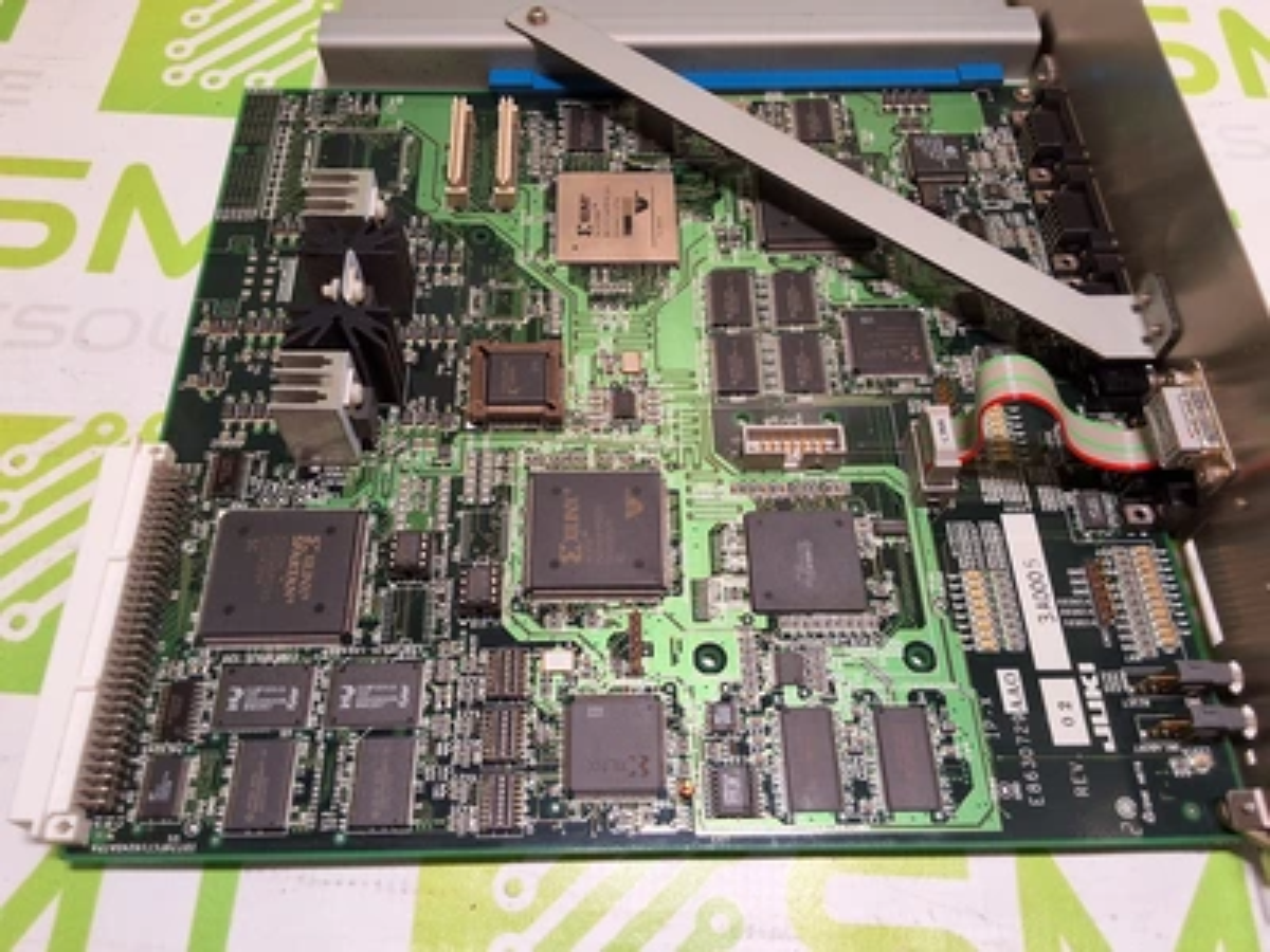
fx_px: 1027
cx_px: 635
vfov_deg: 49.7
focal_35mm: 28
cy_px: 476
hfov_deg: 63.4
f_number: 1.9
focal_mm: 2.91
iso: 50
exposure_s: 1/120
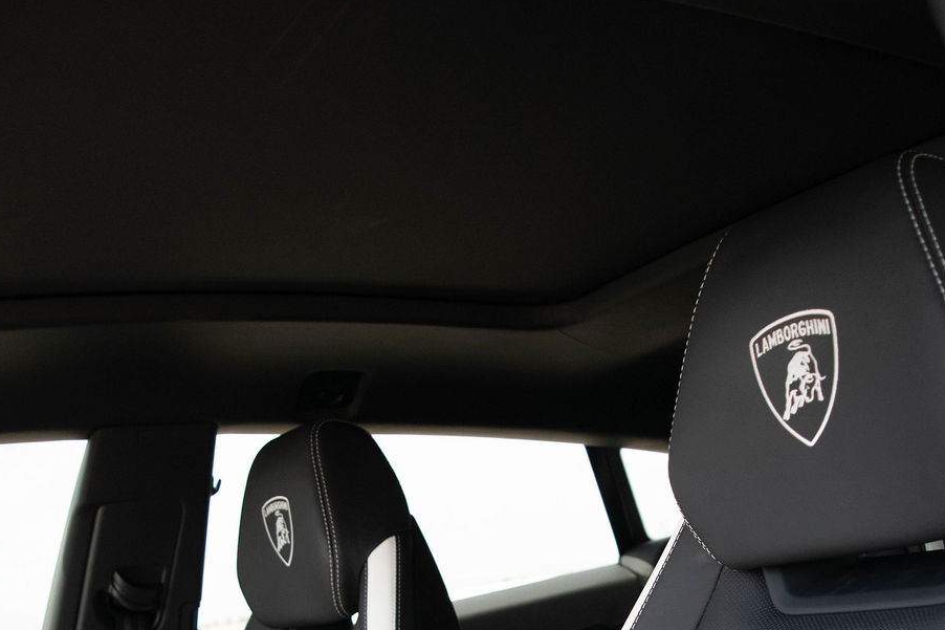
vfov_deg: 26.5
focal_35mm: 46
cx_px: 506
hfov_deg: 42.7
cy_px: 723
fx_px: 1207
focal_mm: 18
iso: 800
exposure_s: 1/640
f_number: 3.5
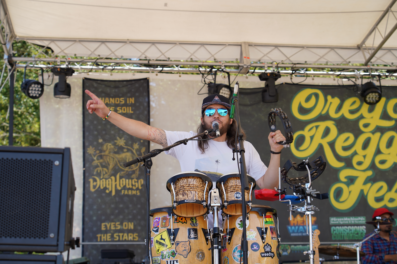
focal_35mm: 69
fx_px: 761
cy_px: 132
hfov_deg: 29.2
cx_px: 198
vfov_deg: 19.7
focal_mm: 69
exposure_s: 1/200
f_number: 4.5
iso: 100
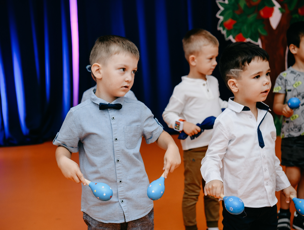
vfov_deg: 22.8
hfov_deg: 29.8
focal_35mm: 65
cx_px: 121
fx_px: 570
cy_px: 122
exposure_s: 1/160
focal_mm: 56
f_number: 4
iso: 250
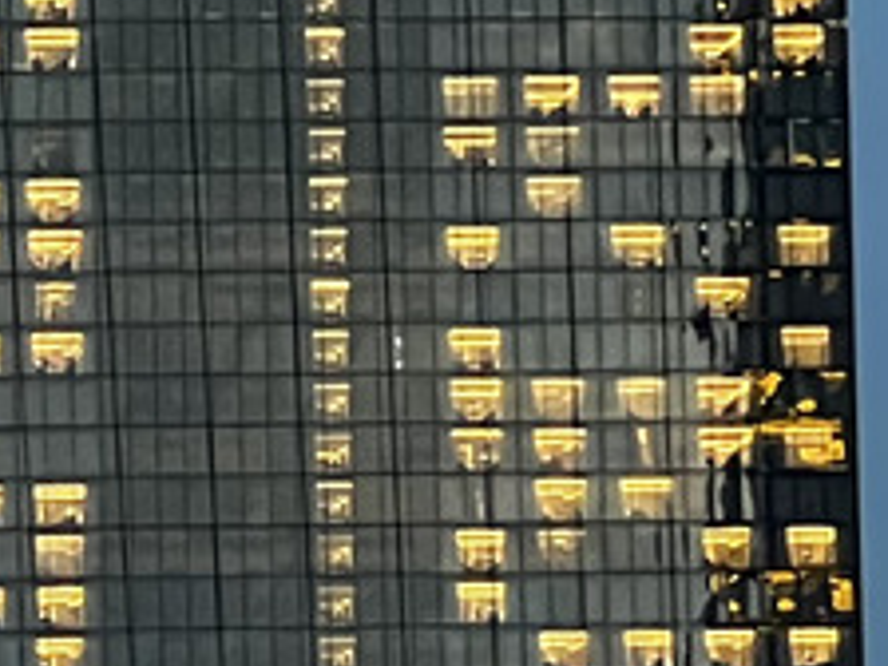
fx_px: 14083
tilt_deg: +5.6
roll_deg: +1.5
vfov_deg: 2.7
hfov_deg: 3.6
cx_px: -40
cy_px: 634
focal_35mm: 549
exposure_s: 1/35
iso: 800
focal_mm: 9
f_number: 2.8
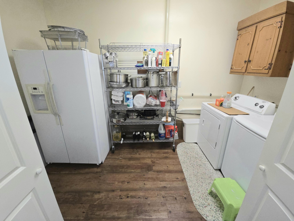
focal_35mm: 13
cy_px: 110
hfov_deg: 106.2
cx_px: 147
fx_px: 110
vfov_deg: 89.9
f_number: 2.2
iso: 200
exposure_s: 1/60.2
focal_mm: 2.2
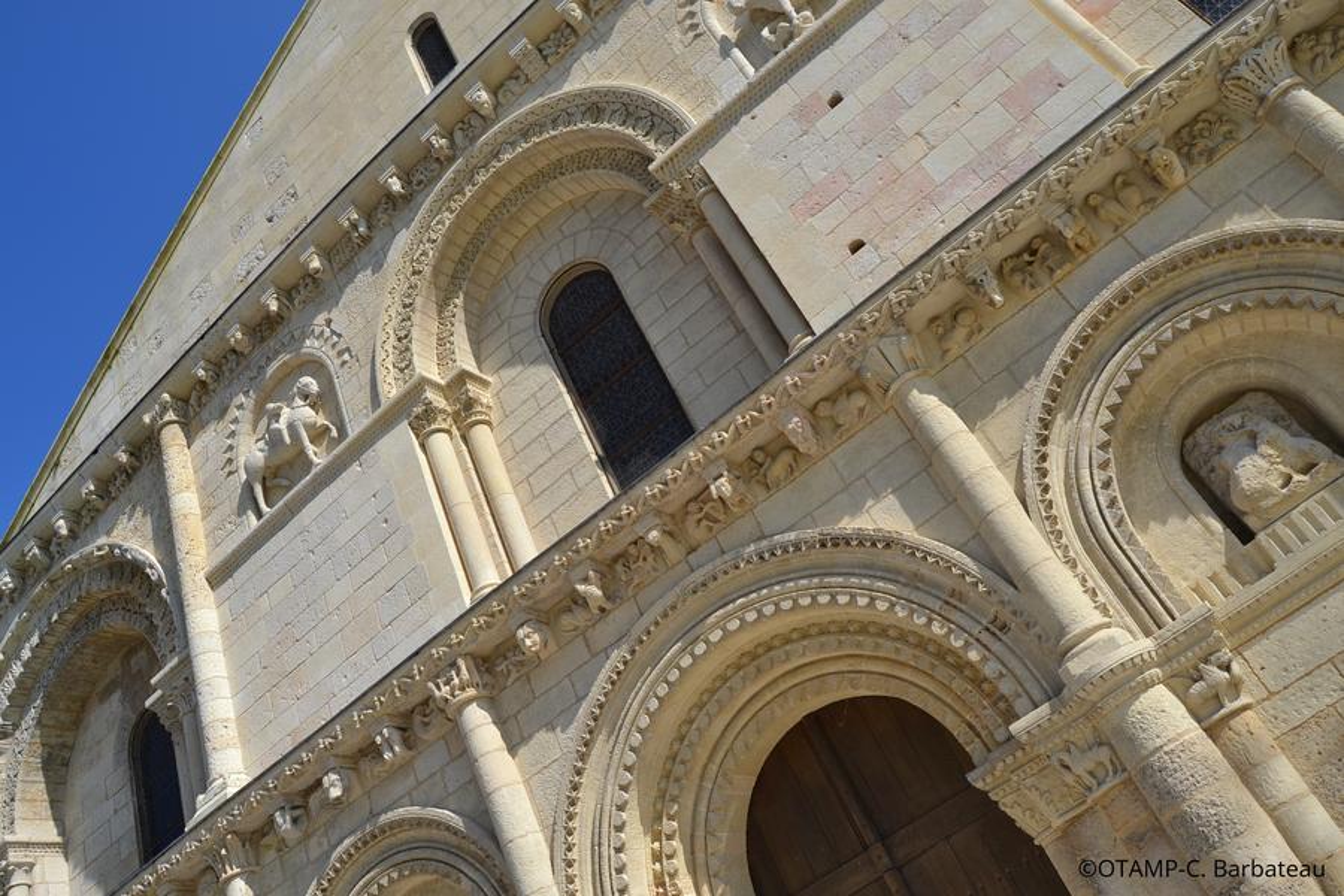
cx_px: 672
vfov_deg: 47.9
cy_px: 448
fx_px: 1008
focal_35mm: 27
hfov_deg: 67.4
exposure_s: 1/250
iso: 100
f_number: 8
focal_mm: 18
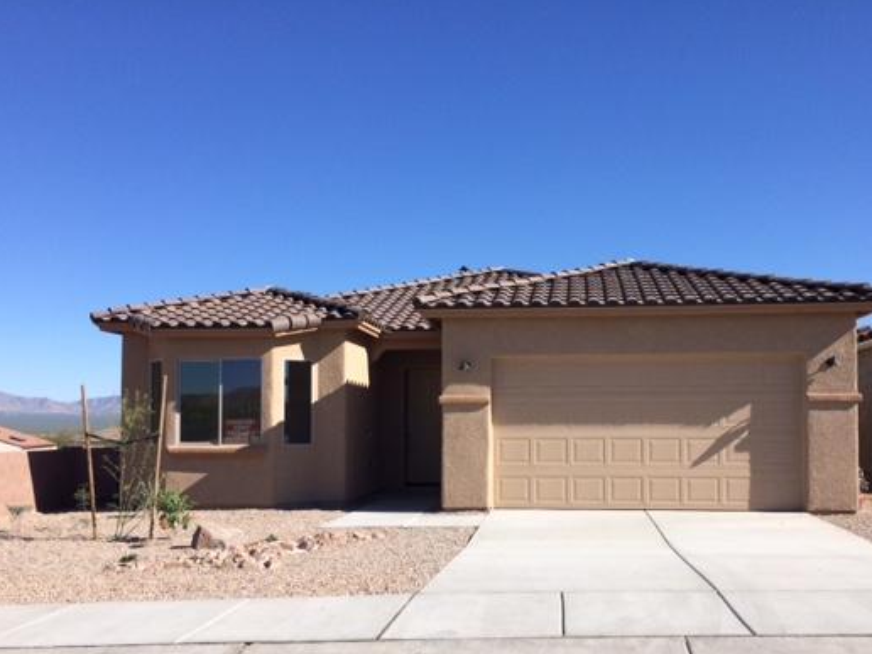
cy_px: 399
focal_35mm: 36
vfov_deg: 39.5
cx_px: 480
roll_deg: +1.2
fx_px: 907
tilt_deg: +0.3
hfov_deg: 51.3
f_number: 2.2
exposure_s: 1/2564
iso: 32
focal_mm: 4.15
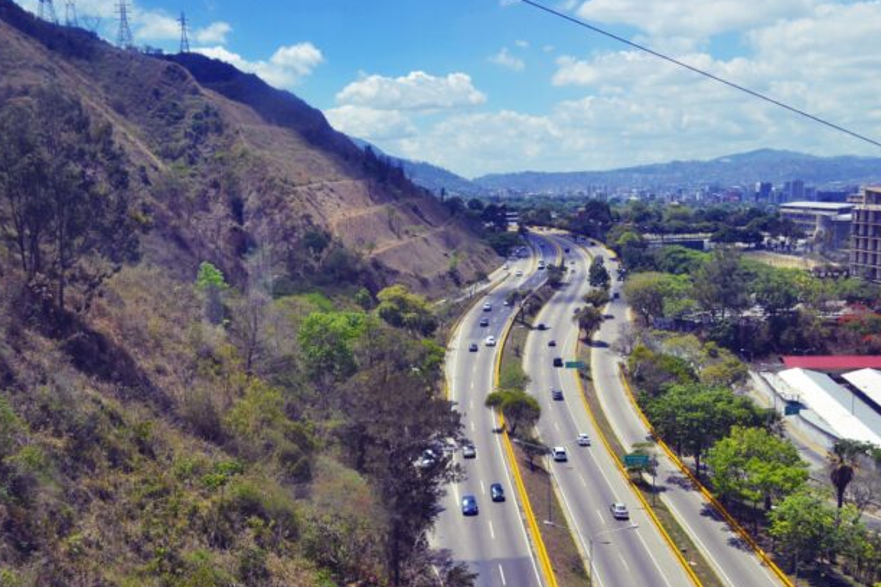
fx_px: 1003
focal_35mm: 41
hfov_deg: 47.4
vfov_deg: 32.6
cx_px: 440
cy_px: 329
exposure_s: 1/320
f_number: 5.6
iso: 100
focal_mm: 24
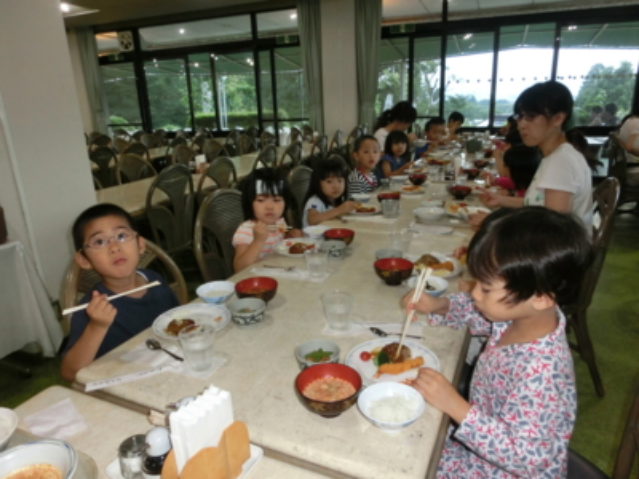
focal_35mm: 24
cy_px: 240
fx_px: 443
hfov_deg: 71.6
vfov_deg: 56.8
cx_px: 320
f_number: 3
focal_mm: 4.24
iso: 400
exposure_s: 1/60
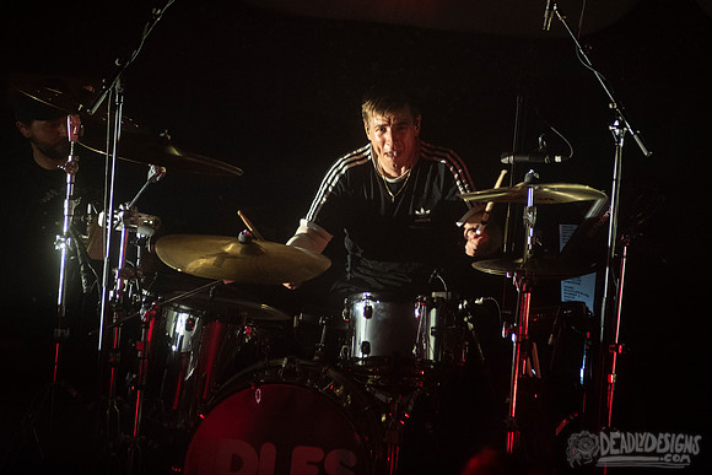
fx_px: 5622
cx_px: 407
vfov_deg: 4.8
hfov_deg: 7.2
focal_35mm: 284
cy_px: 138
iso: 2500
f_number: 3.2
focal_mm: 200
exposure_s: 1/400
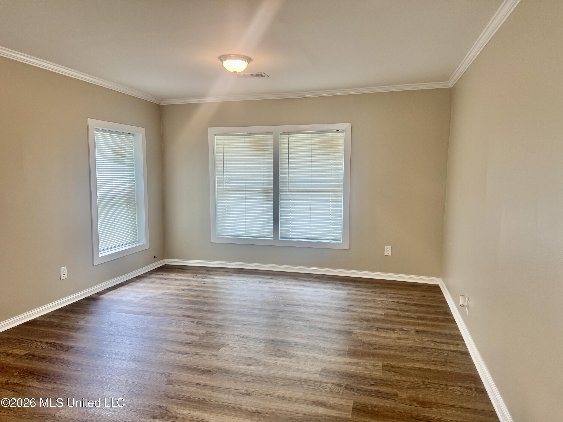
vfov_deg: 56.8
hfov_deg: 71.6
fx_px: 390
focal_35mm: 24
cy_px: 211
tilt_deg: -5.8
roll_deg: -0.2
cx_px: 282
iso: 100
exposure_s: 1/120
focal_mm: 6.76
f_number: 1.78
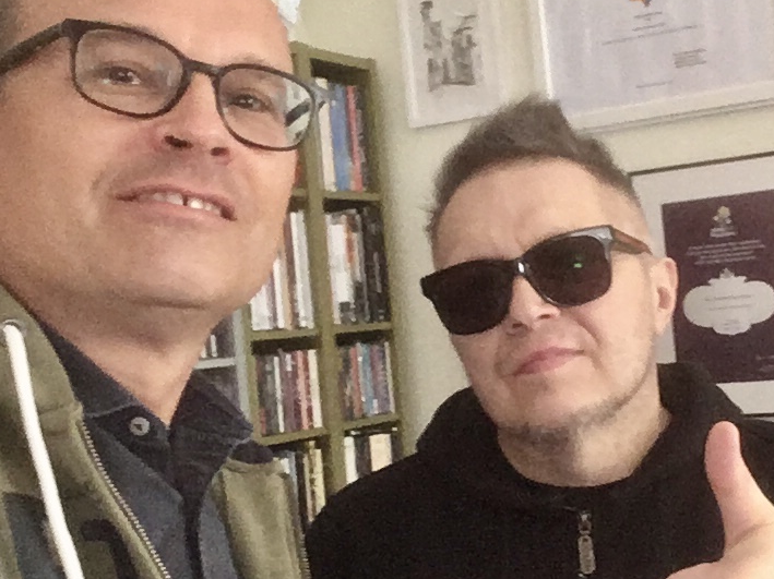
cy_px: 339
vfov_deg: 26.0
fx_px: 1252
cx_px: 550
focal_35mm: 56
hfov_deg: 33.9
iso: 320
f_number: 2.4
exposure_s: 1/20
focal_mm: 2.15
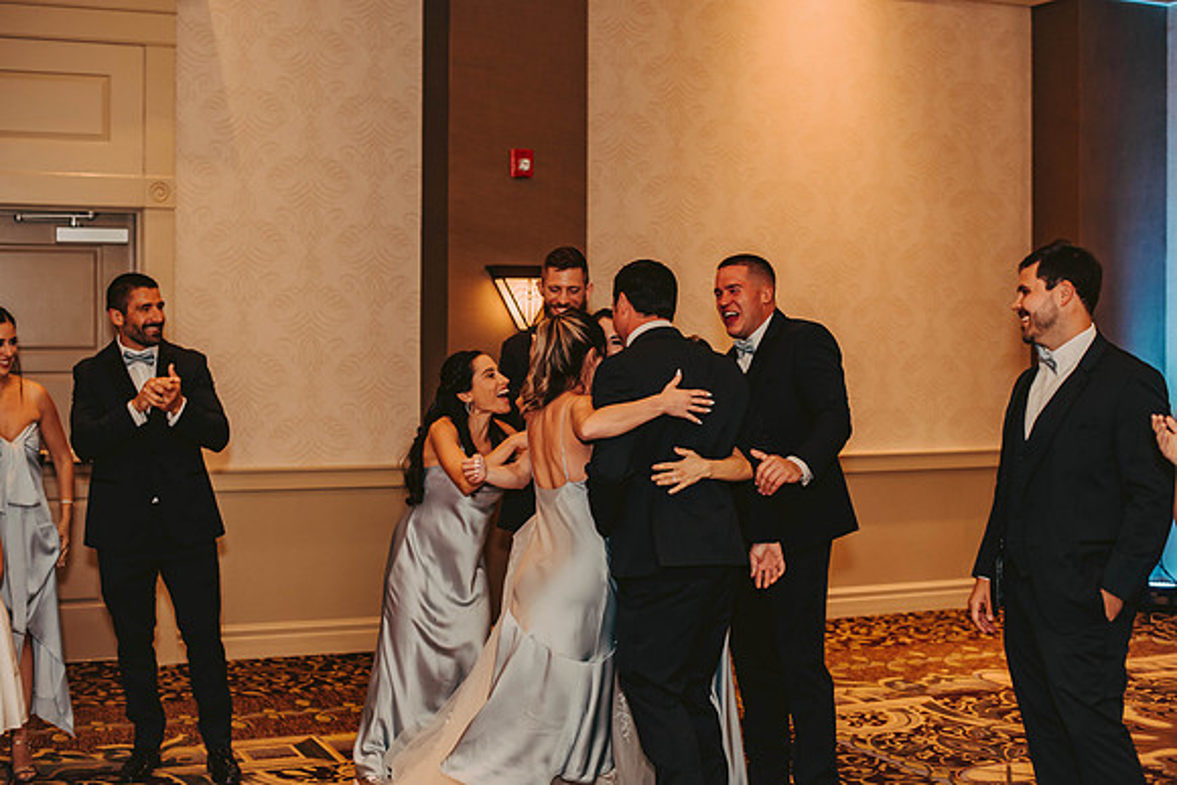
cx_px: 588
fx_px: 1635
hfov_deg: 39.6
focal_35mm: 50
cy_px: 392
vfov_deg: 27.0
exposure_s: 1/125
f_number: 2.5
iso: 800
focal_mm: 50
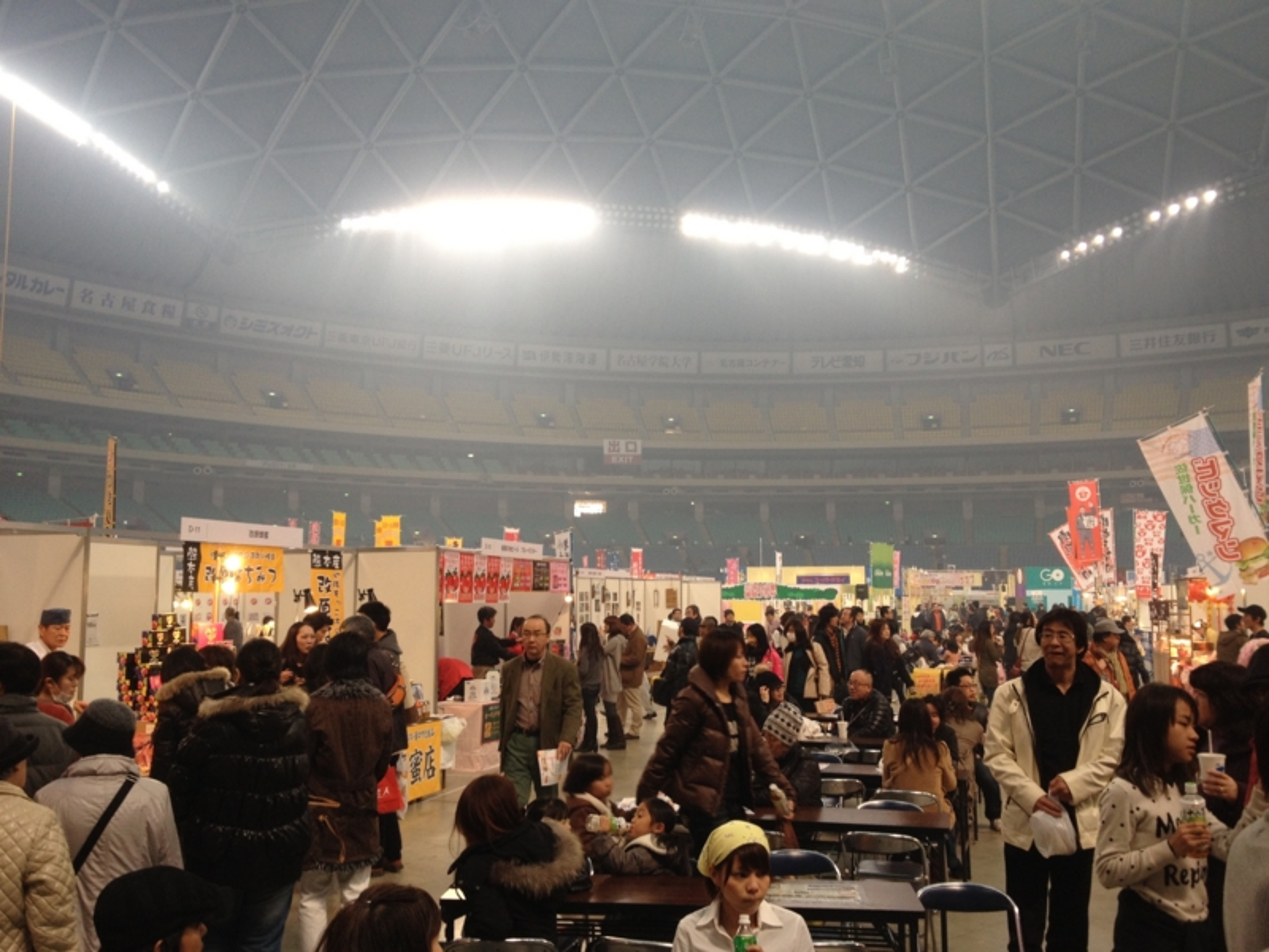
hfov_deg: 52.6
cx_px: 634
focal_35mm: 35
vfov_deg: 40.7
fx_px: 1283
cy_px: 476
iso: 80
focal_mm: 4.28
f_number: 2.4
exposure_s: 1/60
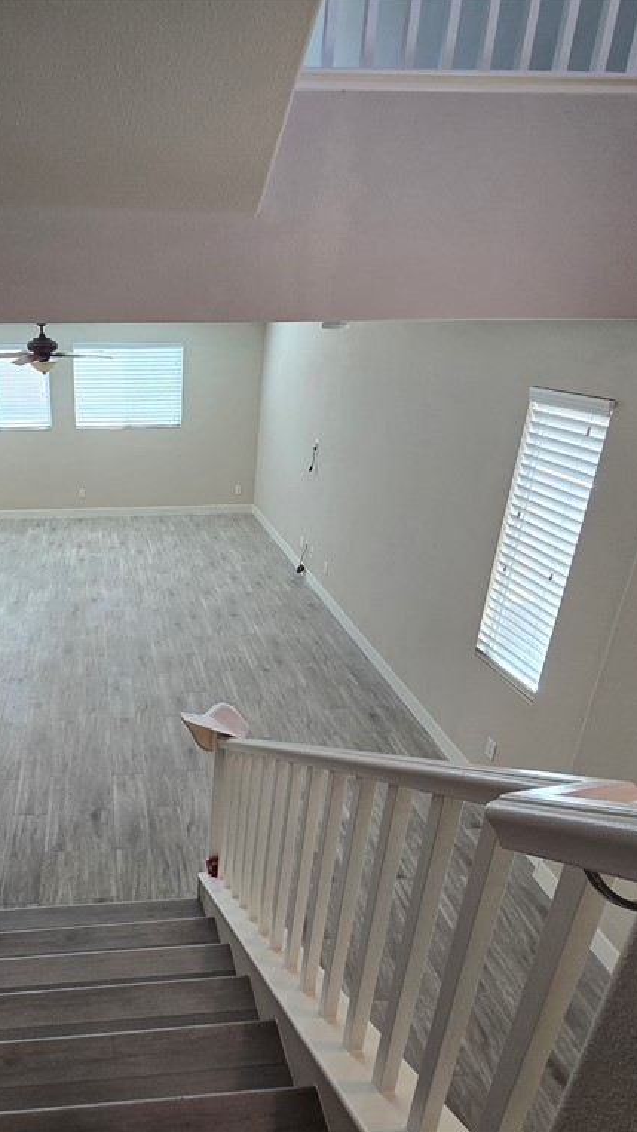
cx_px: 134
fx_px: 571
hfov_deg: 54.6
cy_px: 564
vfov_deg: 89.6
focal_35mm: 19
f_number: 2.2
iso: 125
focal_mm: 2.2
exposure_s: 1/60
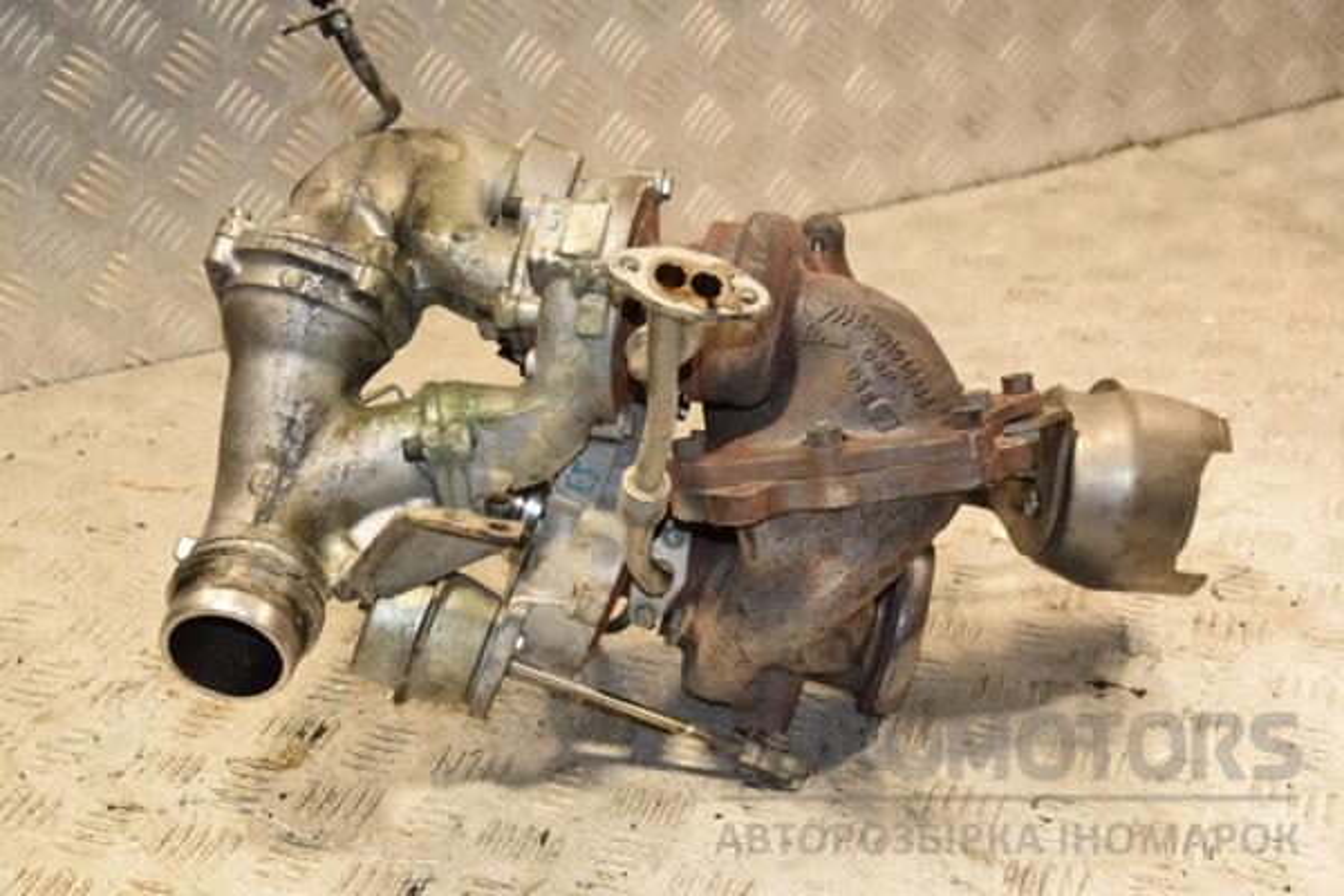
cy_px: 448
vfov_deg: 22.6
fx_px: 2240
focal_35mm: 60
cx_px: 672
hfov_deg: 33.4
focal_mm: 40
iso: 800
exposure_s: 1/160
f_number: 4.8
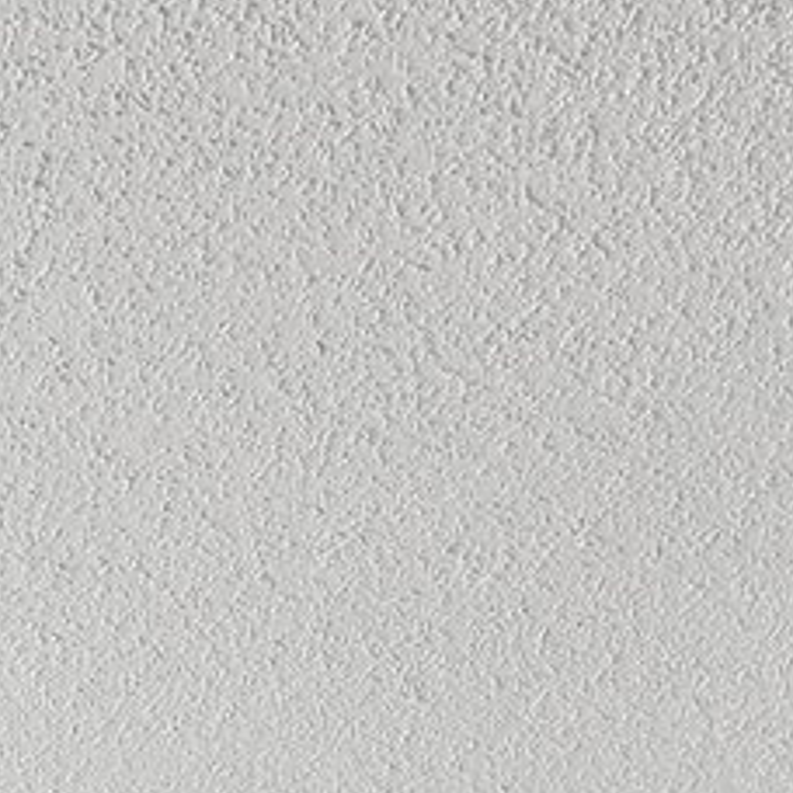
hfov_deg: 15.9
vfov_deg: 11.6
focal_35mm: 107
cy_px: 2179
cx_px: -10
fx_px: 2773
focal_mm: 14
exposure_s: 1/15
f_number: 8
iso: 220
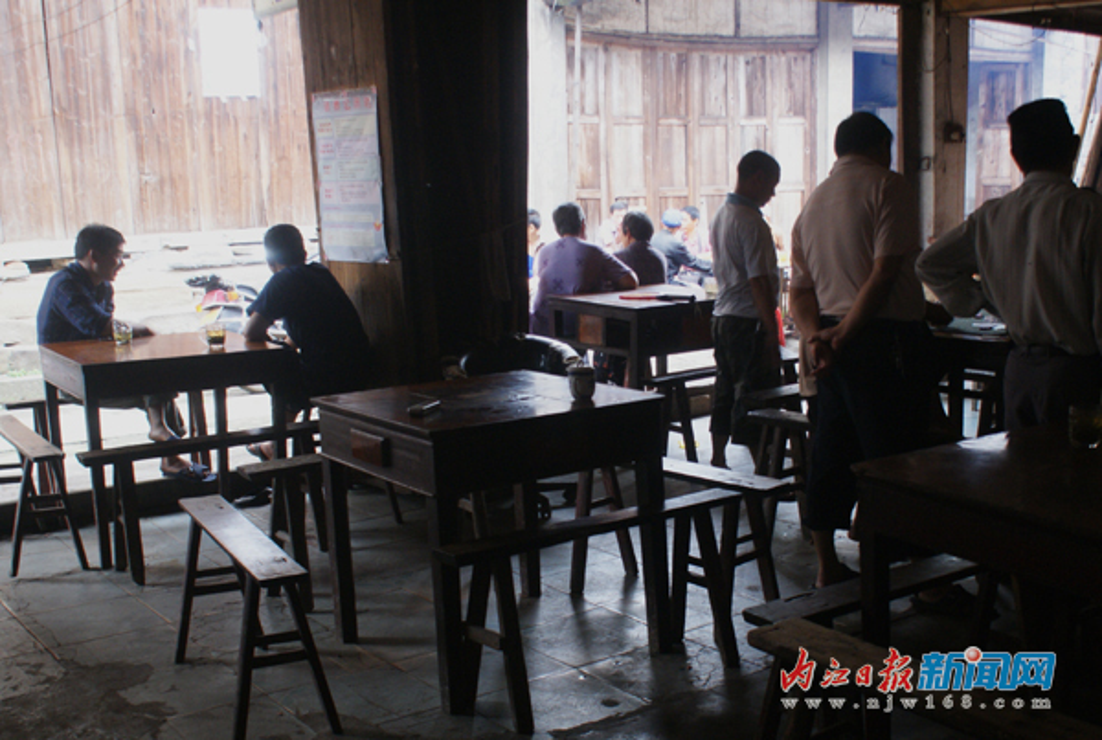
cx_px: 551
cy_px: 370
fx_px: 1104
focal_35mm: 36
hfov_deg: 53.0
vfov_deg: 37.1
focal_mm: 24
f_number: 4.5
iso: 320
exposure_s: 1/40
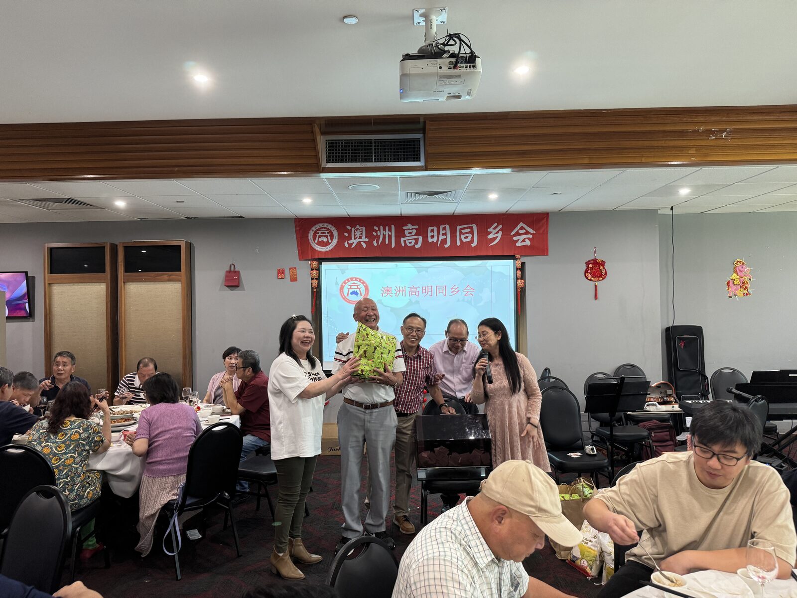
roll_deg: +1.4
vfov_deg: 56.8
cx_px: 398
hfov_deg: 71.6
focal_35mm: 24
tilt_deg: +1.7
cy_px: 299
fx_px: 553
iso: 160
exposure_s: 1/100
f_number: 1.78
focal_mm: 6.76
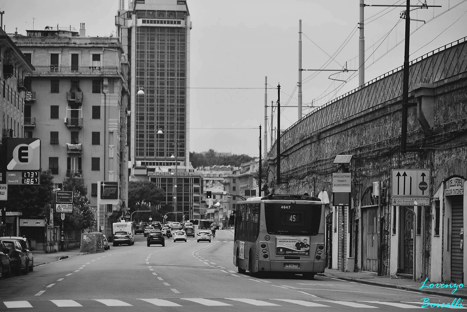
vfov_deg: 11.4
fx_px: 1557
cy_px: 156
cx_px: 234
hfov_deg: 17.1
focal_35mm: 120
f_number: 4
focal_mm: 120
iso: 250
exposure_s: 1/3200
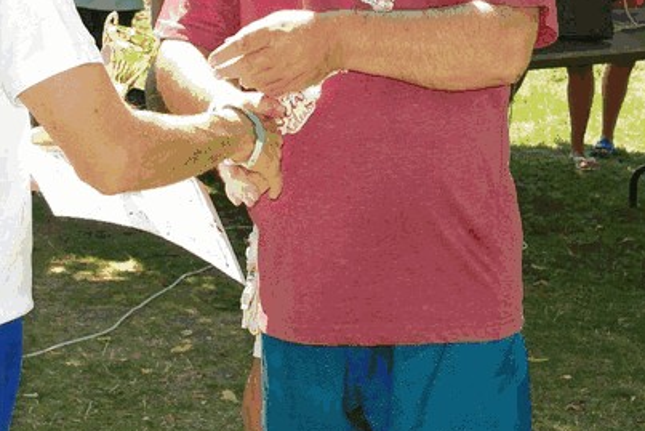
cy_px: 1
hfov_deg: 17.5
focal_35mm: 117
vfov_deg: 11.6
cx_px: 346
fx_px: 2097
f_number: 5.6
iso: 100
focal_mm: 30.63
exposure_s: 1/180
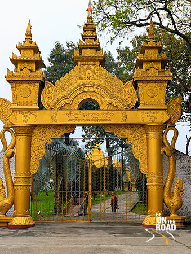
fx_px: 359
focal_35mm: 49
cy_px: 127
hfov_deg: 29.8
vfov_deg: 38.9
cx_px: 96
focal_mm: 6.9
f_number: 1.68
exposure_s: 1/168
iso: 20
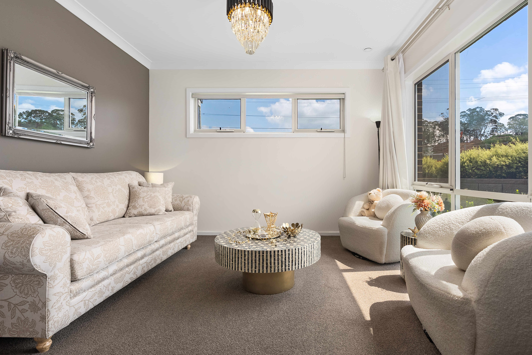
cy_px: 178
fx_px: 251
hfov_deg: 93.2
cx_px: 266
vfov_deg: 70.5
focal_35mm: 17
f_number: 8
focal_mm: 17
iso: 200
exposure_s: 1/30
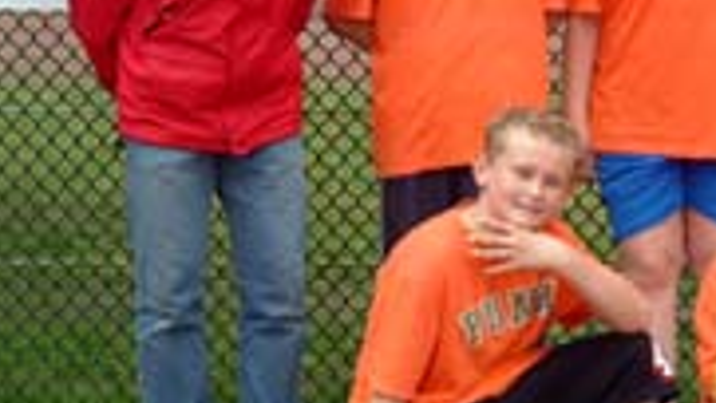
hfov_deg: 22.5
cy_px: 83
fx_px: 1785
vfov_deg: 12.8
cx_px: 542
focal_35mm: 94
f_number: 9.5
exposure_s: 1/350
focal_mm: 24
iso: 400
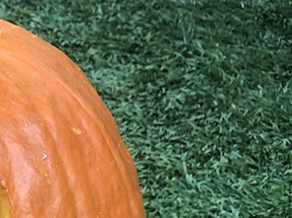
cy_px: 218
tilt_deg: -45.4
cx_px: -175
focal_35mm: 95
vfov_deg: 15.3
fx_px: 801
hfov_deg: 17.9
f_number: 1.8
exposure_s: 1/17
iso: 40
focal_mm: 3.99
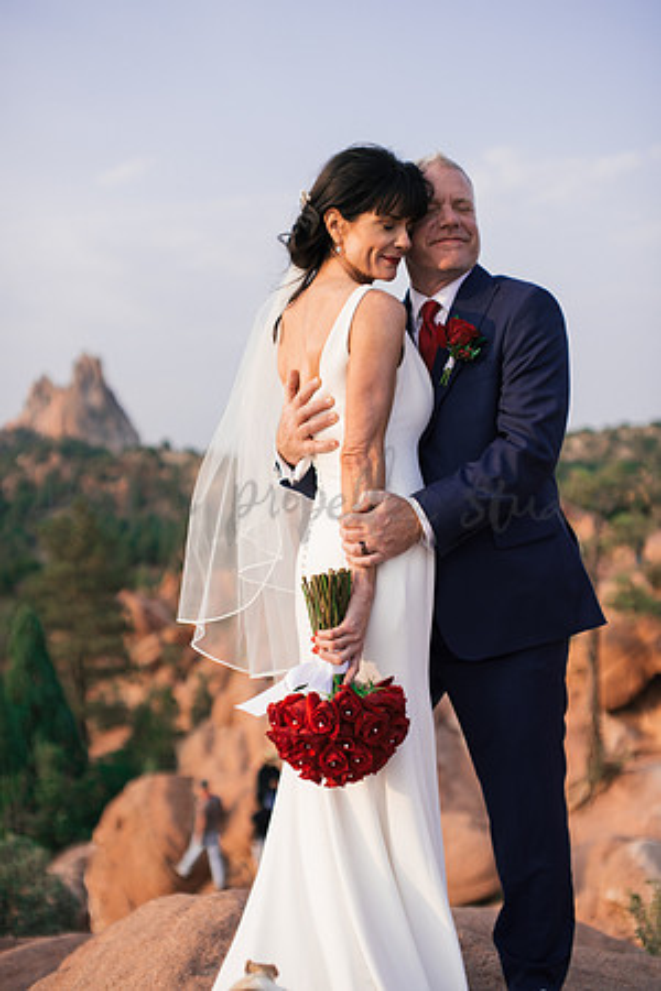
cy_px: 496
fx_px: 1377
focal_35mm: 50
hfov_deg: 27.0
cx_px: 330
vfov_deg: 39.6
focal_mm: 50
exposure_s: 1/1250
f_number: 2.2
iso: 125
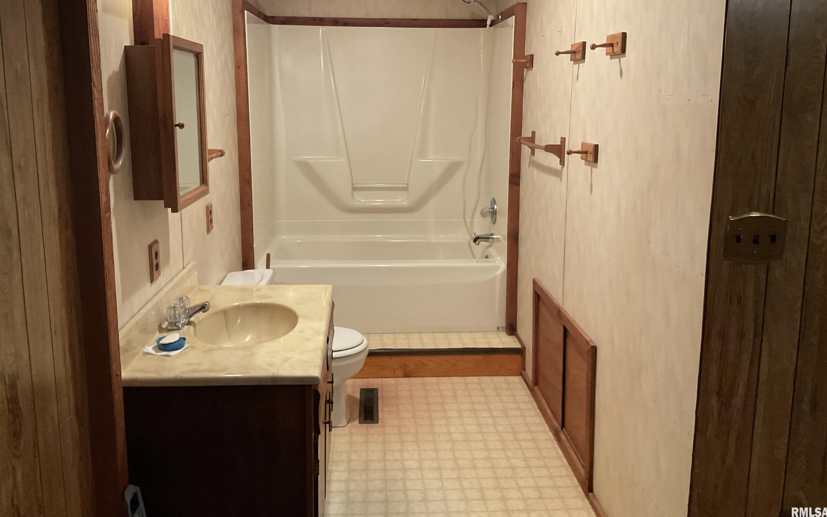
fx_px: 699
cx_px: 416
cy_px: 209
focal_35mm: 31
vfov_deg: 40.4
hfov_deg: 61.2
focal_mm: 3
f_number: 1.8
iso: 200
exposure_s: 1/60
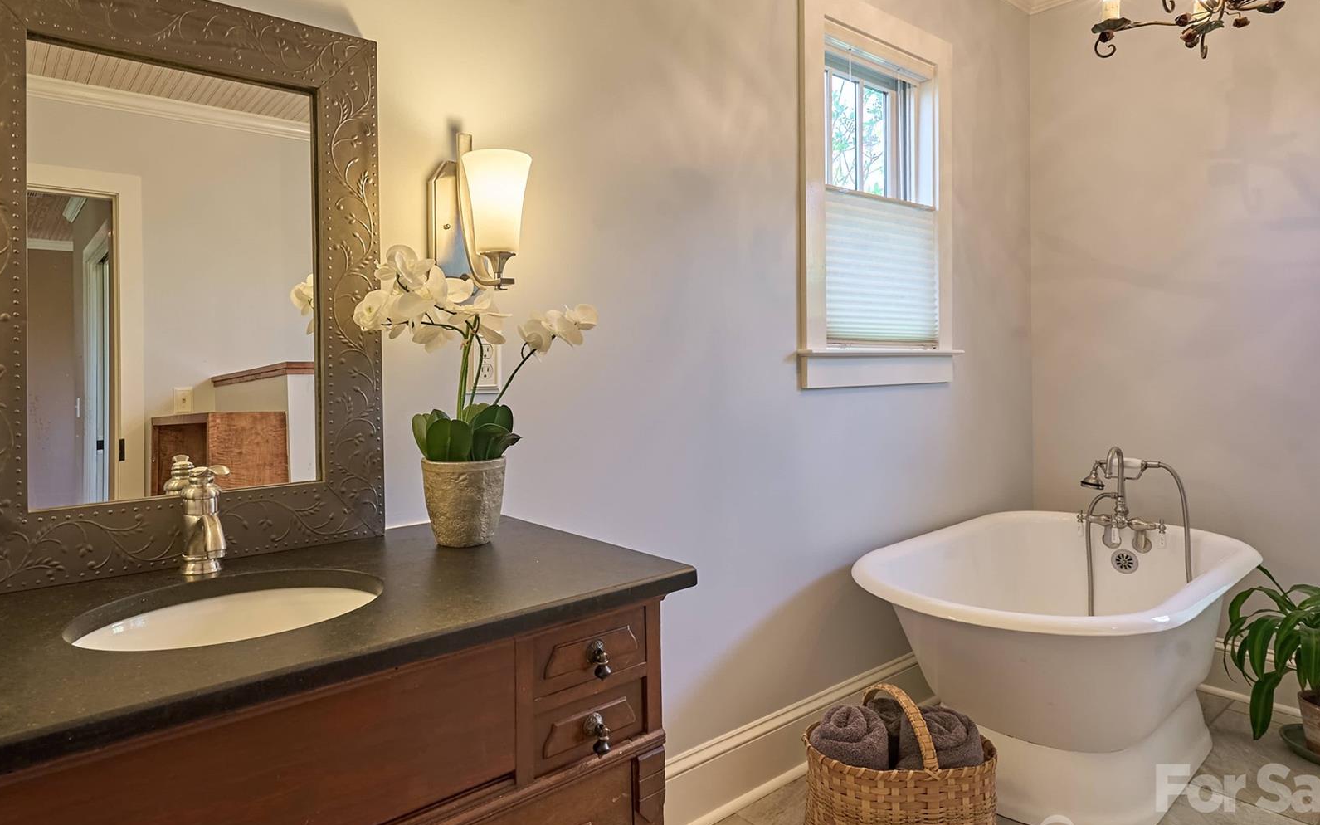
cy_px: 353
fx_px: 755
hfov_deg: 81.9
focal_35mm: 21
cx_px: 580
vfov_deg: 57.0
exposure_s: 1/40
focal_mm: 16
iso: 800
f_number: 8
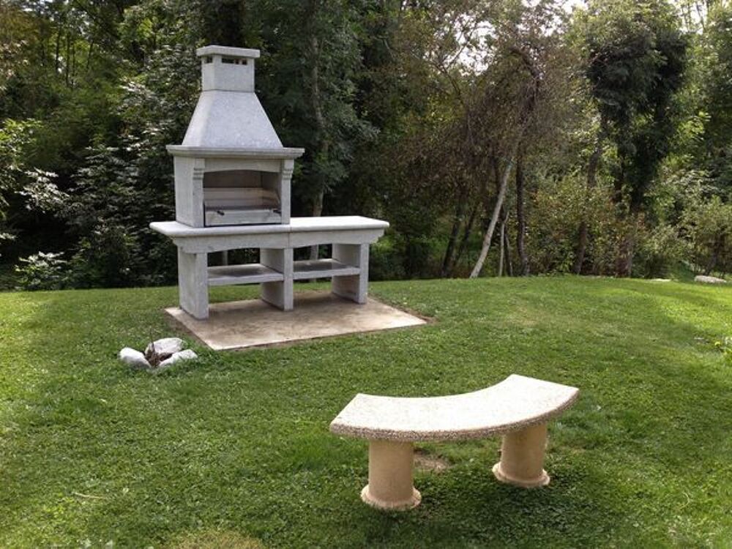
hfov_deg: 52.6
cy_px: 274
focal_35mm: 35
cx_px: 366
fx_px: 740
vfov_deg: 40.7
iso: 64
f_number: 2.4
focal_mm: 4.28
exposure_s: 1/378
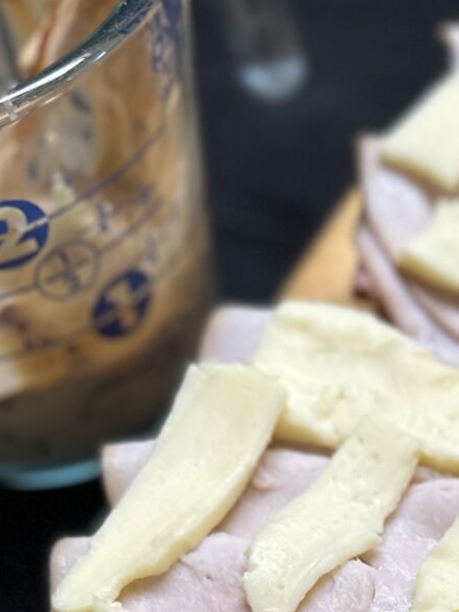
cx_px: 549
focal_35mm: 83
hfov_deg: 17.0
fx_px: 1467
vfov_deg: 20.5
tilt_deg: -62.4
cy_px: 886
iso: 125
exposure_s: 1/120
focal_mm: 6.86
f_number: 1.78
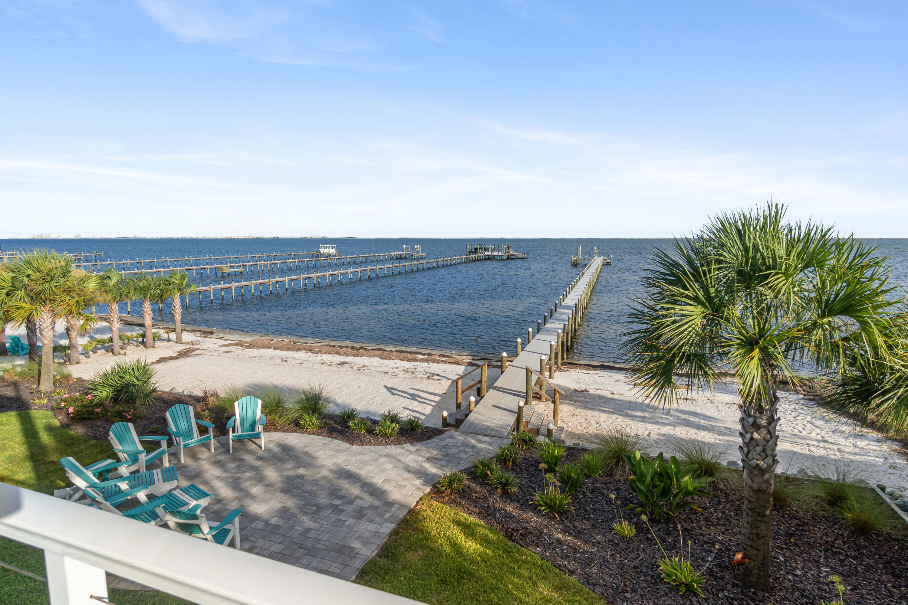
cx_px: 454
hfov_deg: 86.9
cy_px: 302
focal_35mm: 19
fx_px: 479
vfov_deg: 64.6
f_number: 9
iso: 500
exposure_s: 1/1250
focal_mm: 13
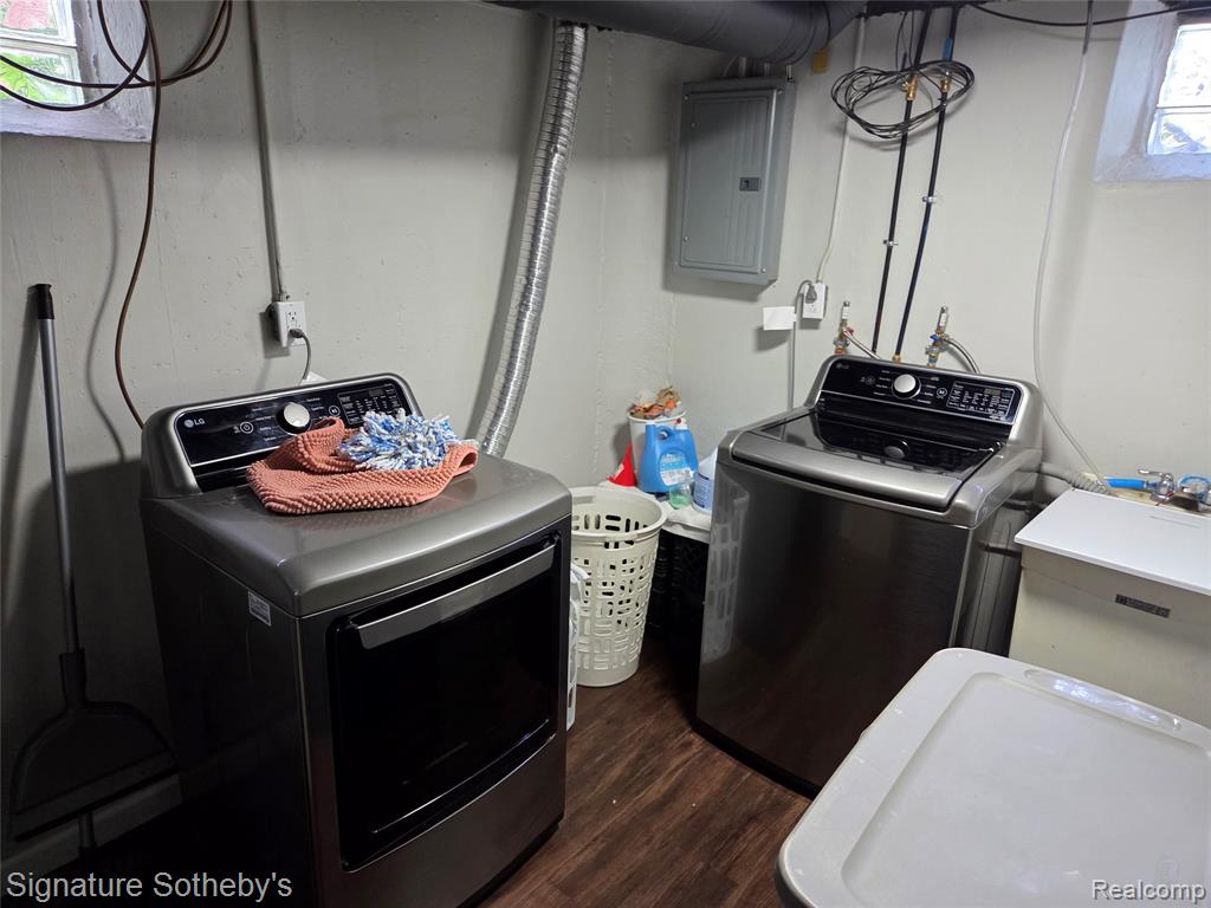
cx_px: 606
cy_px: 454
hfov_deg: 73.9
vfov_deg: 58.9
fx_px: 805
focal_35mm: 23
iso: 500
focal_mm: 5.4
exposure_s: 1/120
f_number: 1.8
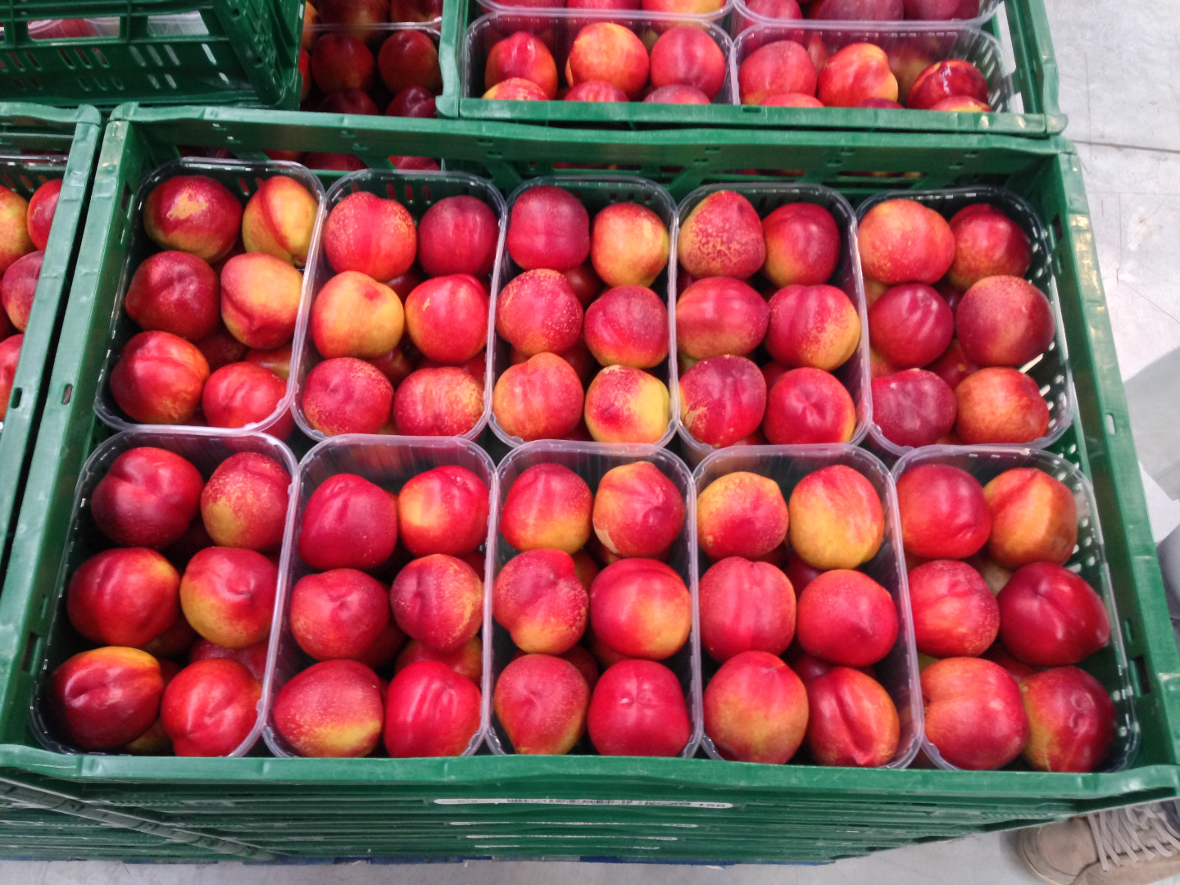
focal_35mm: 33
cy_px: 442
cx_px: 590
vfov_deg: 42.9
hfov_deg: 55.4
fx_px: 1125
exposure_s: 1/20
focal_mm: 4.13
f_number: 2.4
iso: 250
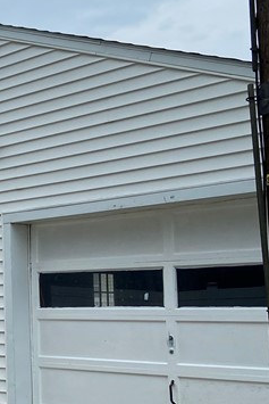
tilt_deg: +7.4
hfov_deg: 16.1
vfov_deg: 26.0
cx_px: -128
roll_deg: +0.3
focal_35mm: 78
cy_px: 213
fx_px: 873
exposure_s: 1/1961
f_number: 1.8
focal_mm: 4.25
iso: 32
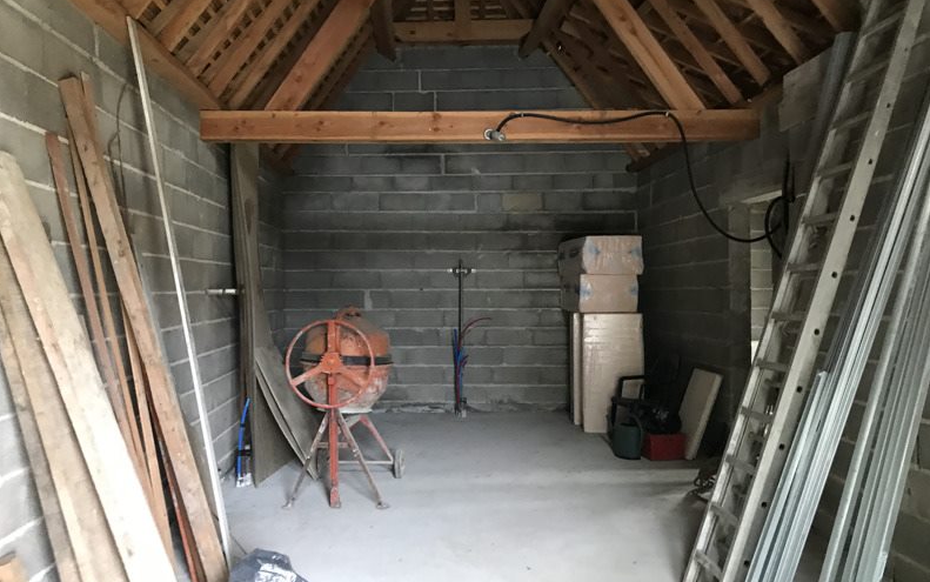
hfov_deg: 62.9
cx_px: 462
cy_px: 305
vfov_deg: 41.9
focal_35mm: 30
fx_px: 761
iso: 80
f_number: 1.8
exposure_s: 1/8
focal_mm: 3.99
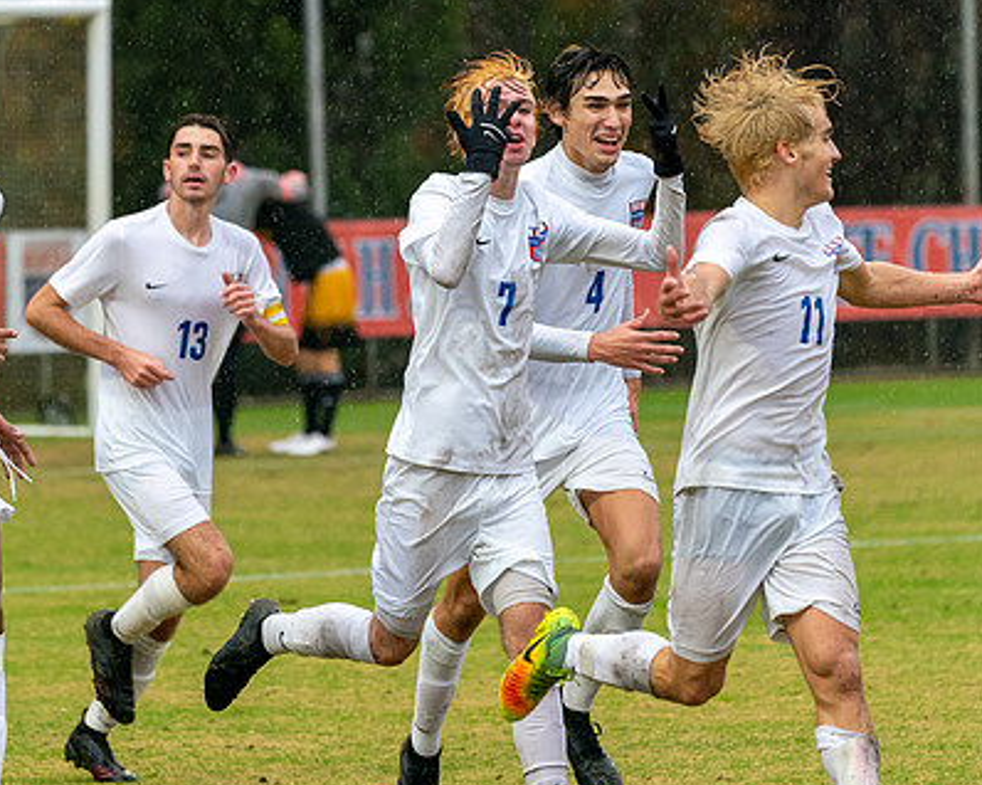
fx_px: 11416
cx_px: 466
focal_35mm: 393
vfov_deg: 3.9
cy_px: 352
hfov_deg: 4.9
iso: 3200
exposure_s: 1/1000
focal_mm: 247
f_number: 5.6
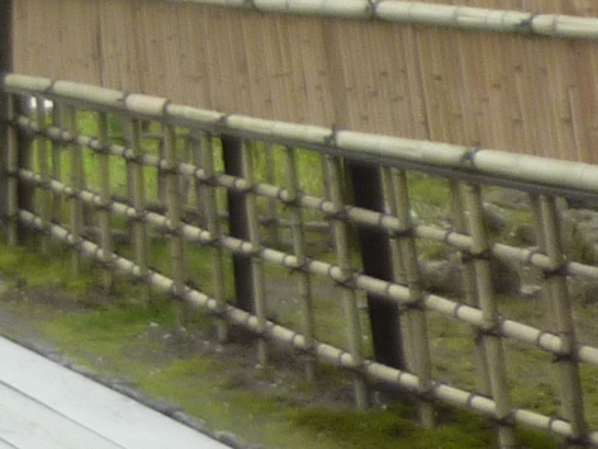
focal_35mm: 129
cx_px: -607
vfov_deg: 10.1
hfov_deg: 13.2
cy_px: -607
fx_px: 2229
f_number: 3.3
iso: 125
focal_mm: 4.1
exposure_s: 1/100
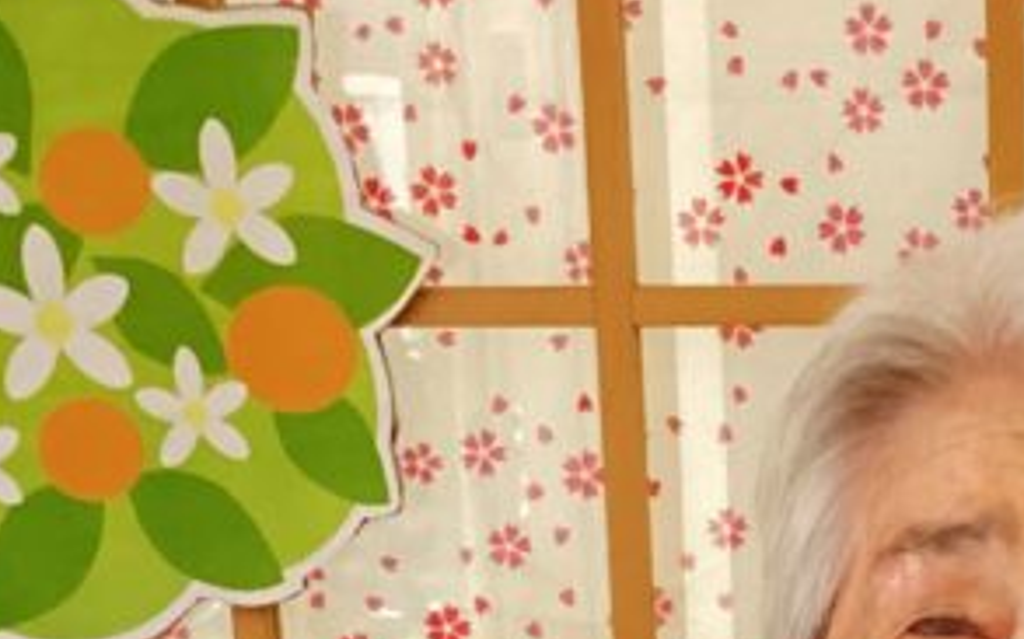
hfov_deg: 17.7
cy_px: 1138
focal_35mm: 115
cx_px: 1034
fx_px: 3209
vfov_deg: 10.7
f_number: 2.4
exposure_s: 1/33
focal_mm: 3.3
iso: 400
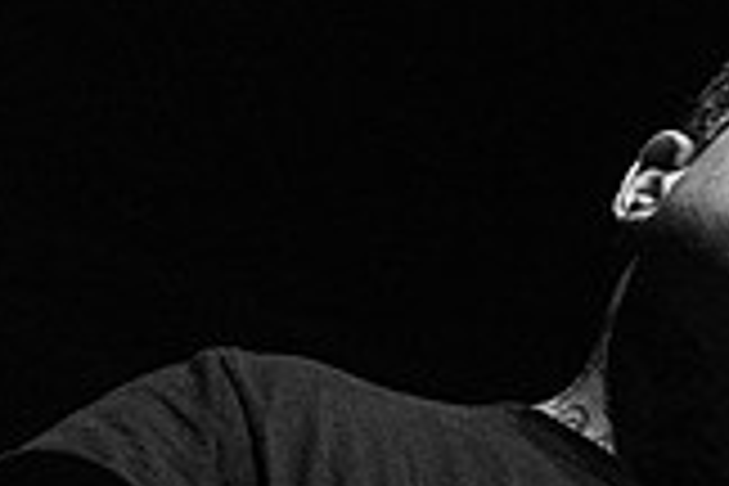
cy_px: 376
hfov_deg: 8.1
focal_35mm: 251
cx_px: 990
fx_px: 5082
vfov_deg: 5.5
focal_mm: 70
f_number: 4
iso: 6400
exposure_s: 1/125
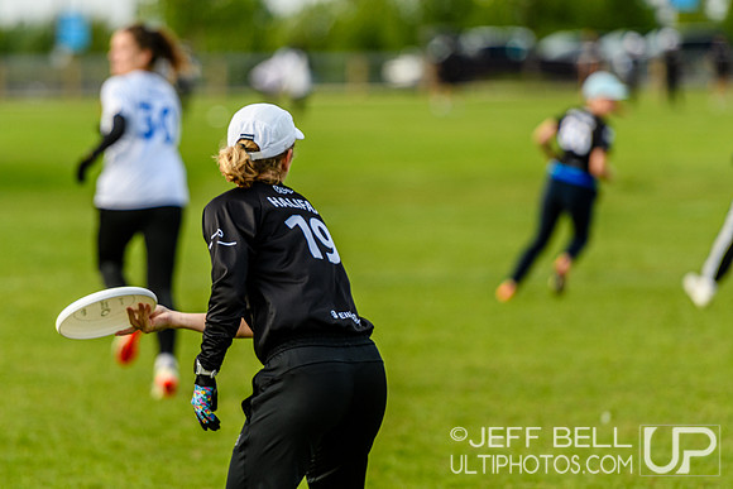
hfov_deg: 6.0
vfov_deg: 4.0
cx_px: 316
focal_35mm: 342
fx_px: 6955
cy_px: 211
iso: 250
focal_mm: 200
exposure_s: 1/1250
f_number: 3.2
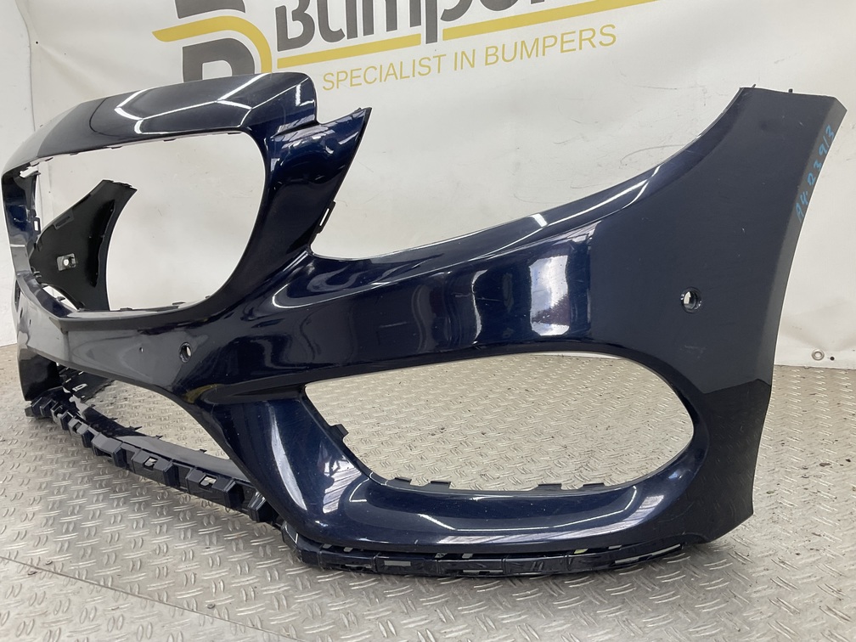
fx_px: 717
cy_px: 321
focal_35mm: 29
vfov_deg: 48.2
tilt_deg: -12.0
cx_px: 428
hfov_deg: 61.7
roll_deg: +2.5
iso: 32
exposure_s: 1/120
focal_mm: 3
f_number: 1.8
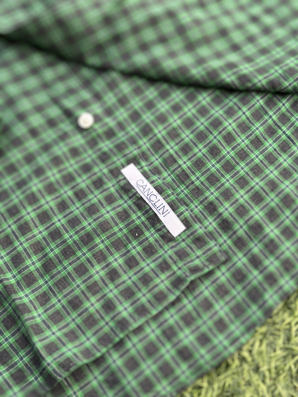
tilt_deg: -66.4
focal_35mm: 48
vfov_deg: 39.7
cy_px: 198
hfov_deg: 30.3
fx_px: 551
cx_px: 149
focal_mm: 6.86
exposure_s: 1/919
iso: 80
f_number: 1.78
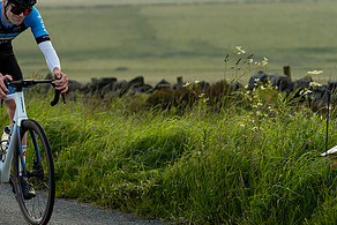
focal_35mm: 193
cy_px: 64
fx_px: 1808
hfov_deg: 10.6
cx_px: 12
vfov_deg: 7.1
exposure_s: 1/1250
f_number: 3.2
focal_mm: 97
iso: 400
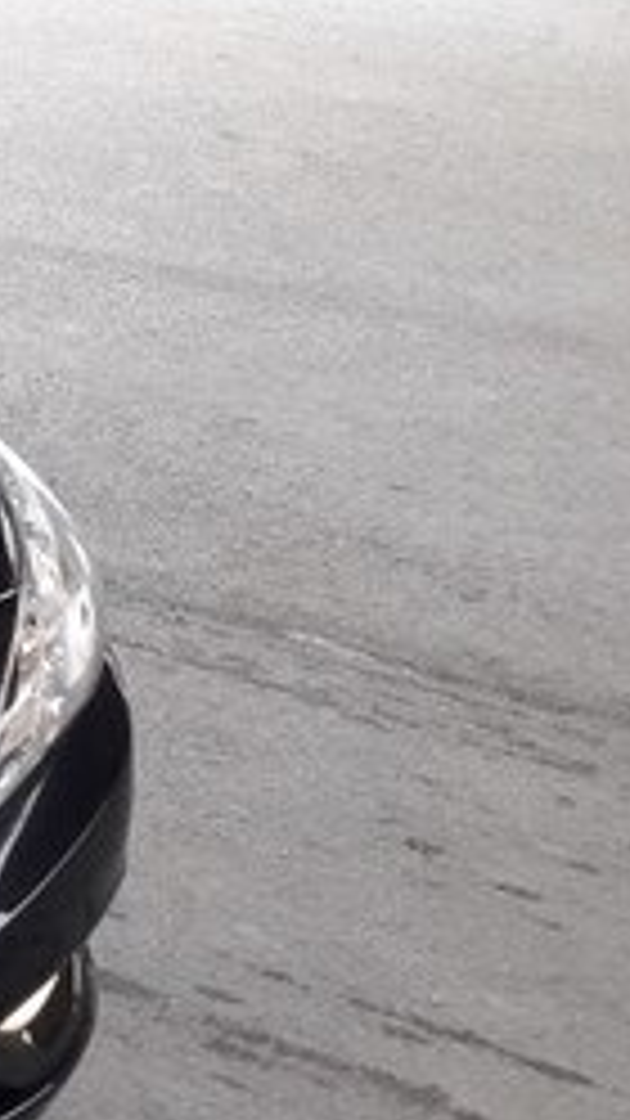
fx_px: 2406
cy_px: 475
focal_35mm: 81
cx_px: -747
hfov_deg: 12.5
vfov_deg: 26.2
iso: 50
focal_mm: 3.7
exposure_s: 1/100
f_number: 1.9
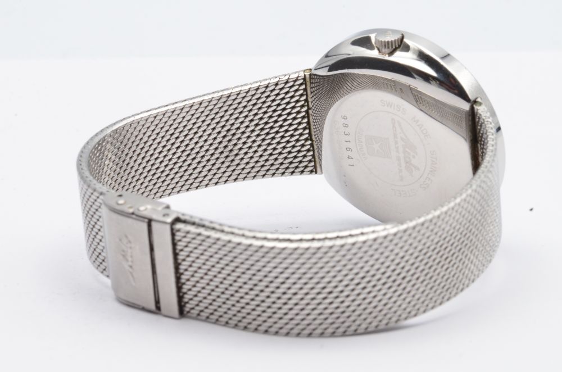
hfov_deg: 13.1
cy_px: 186
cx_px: 281
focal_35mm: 158
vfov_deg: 8.7
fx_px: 2453
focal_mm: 105
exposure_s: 1/25
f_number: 29
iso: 1250
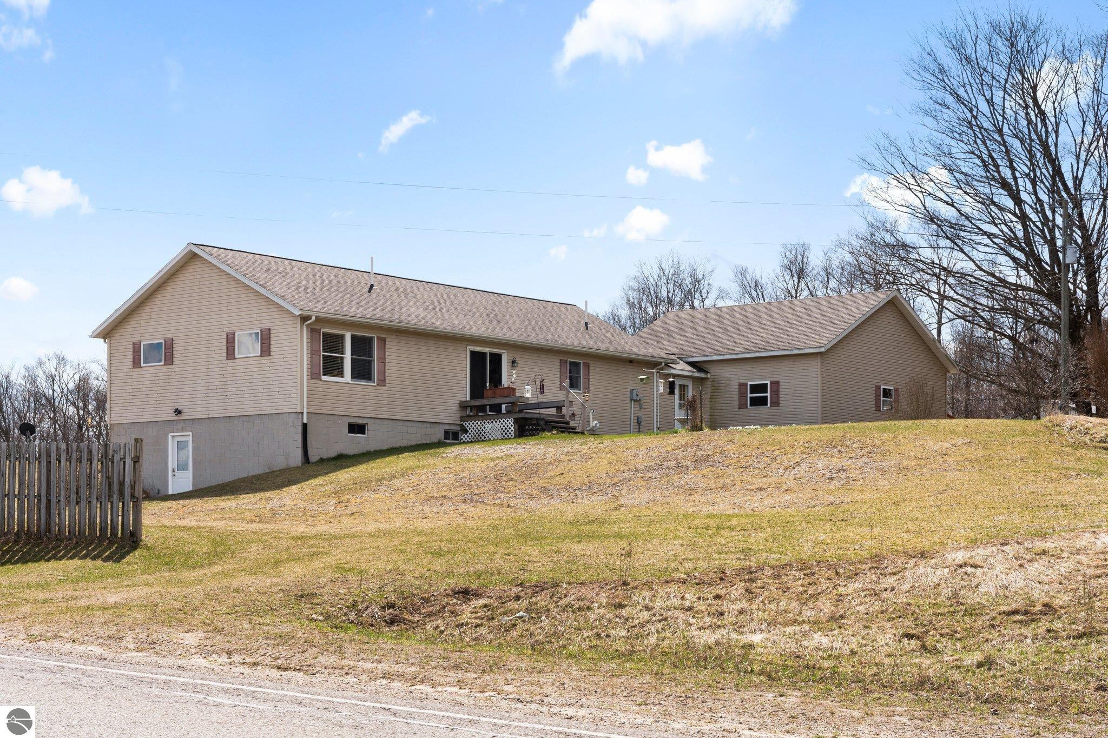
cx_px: 554
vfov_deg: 23.4
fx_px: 1782
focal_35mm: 58
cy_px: 369
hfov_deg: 34.5
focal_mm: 57.9
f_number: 16
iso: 320
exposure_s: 1/125
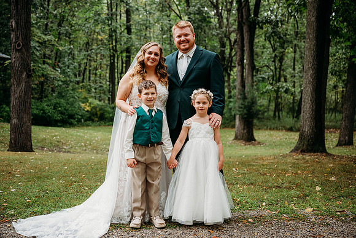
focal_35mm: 44
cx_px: 183
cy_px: 119
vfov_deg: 30.3
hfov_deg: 44.1
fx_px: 439
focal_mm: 43
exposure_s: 1/400
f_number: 2.8
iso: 200
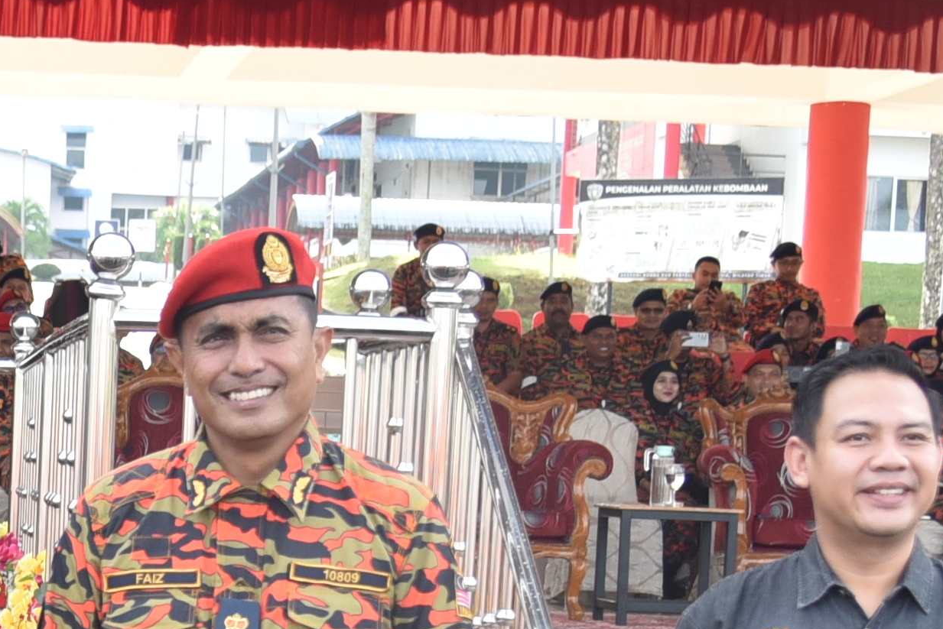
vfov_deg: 5.6
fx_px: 6393
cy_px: 871
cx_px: -210
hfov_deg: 8.3
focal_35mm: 244
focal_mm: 50
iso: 640
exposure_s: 1/640
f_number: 4
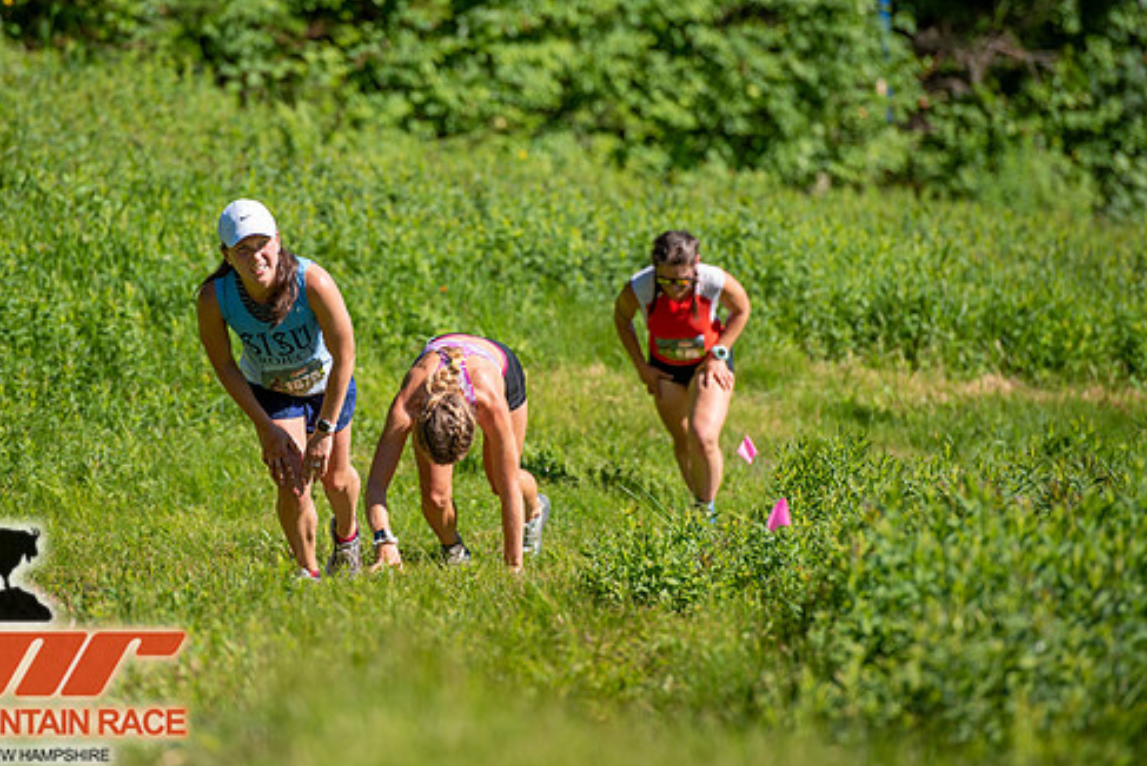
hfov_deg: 8.6
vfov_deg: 5.8
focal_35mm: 238
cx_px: 471
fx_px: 7585
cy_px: 338
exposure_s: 1/800
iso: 100
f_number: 3.5
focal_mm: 200
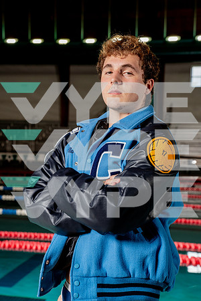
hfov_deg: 19.5
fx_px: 586
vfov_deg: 28.8
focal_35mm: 70
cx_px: 100
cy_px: 150
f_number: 6.3
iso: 400
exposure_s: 1/250
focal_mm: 70
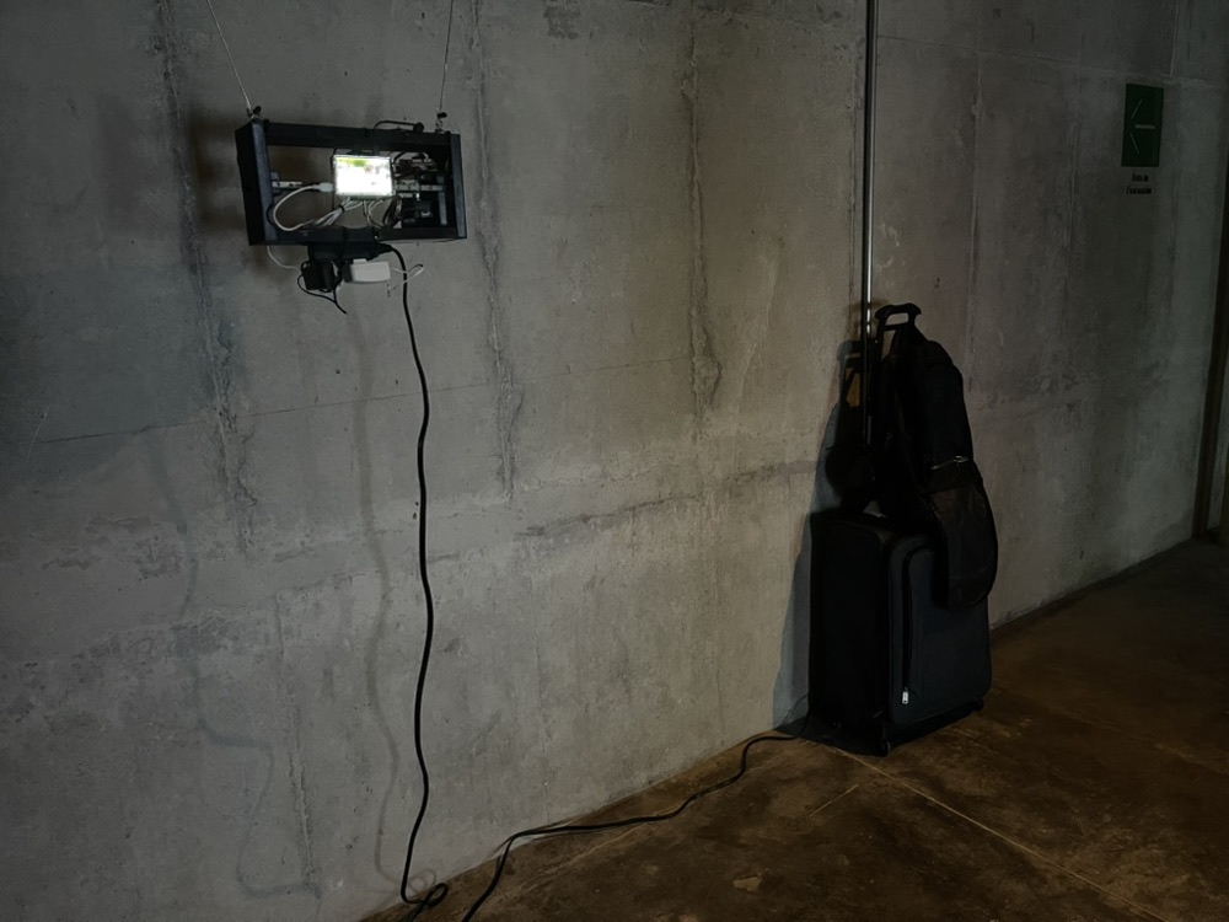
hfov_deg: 69.4
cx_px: 614
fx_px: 888
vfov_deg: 54.9
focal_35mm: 25
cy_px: 461
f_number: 1.6
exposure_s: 1/27
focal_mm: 5.1
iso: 1000
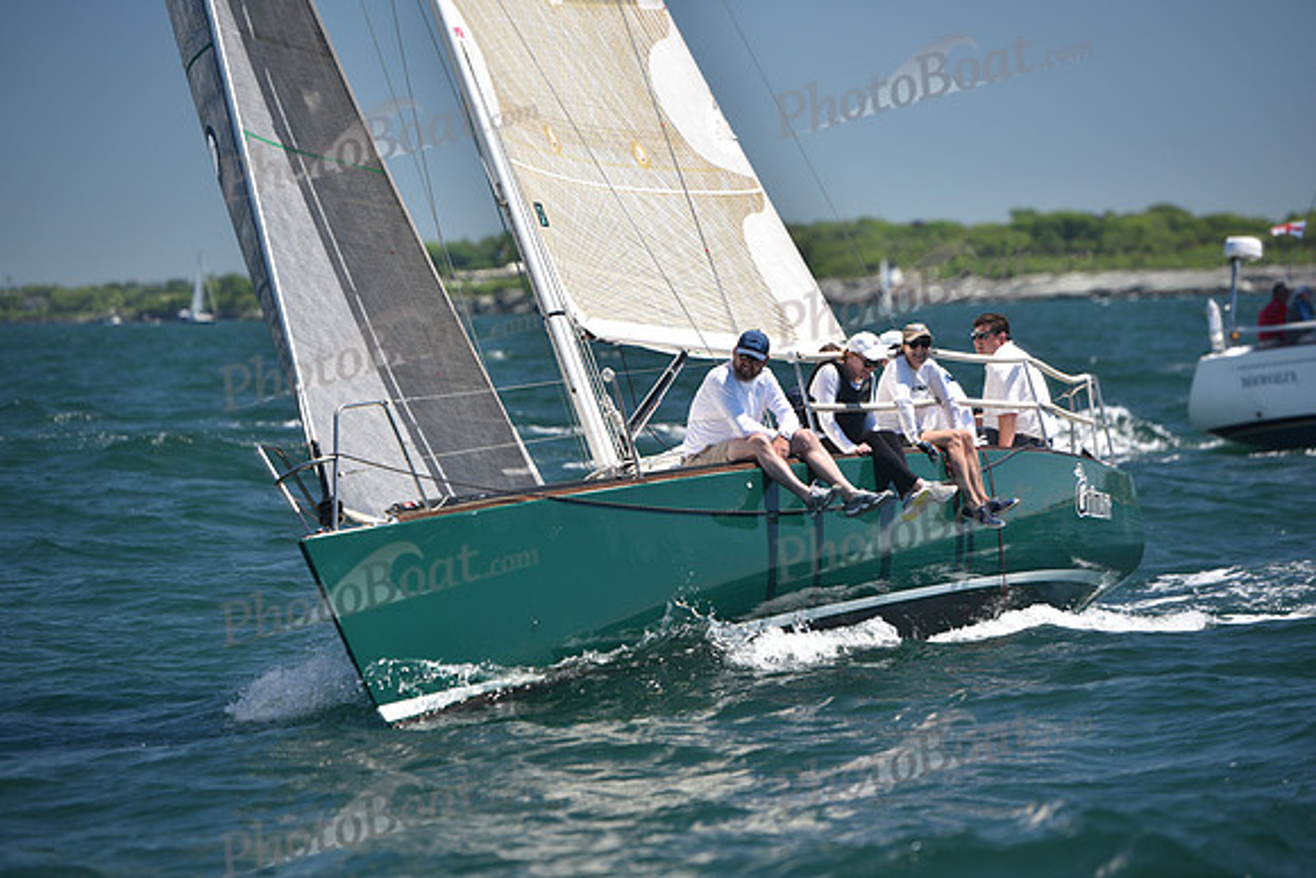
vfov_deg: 8.1
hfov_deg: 12.1
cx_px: 658
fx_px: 6216
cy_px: 439
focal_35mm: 170
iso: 200
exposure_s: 1/1000
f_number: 3.5
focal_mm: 170
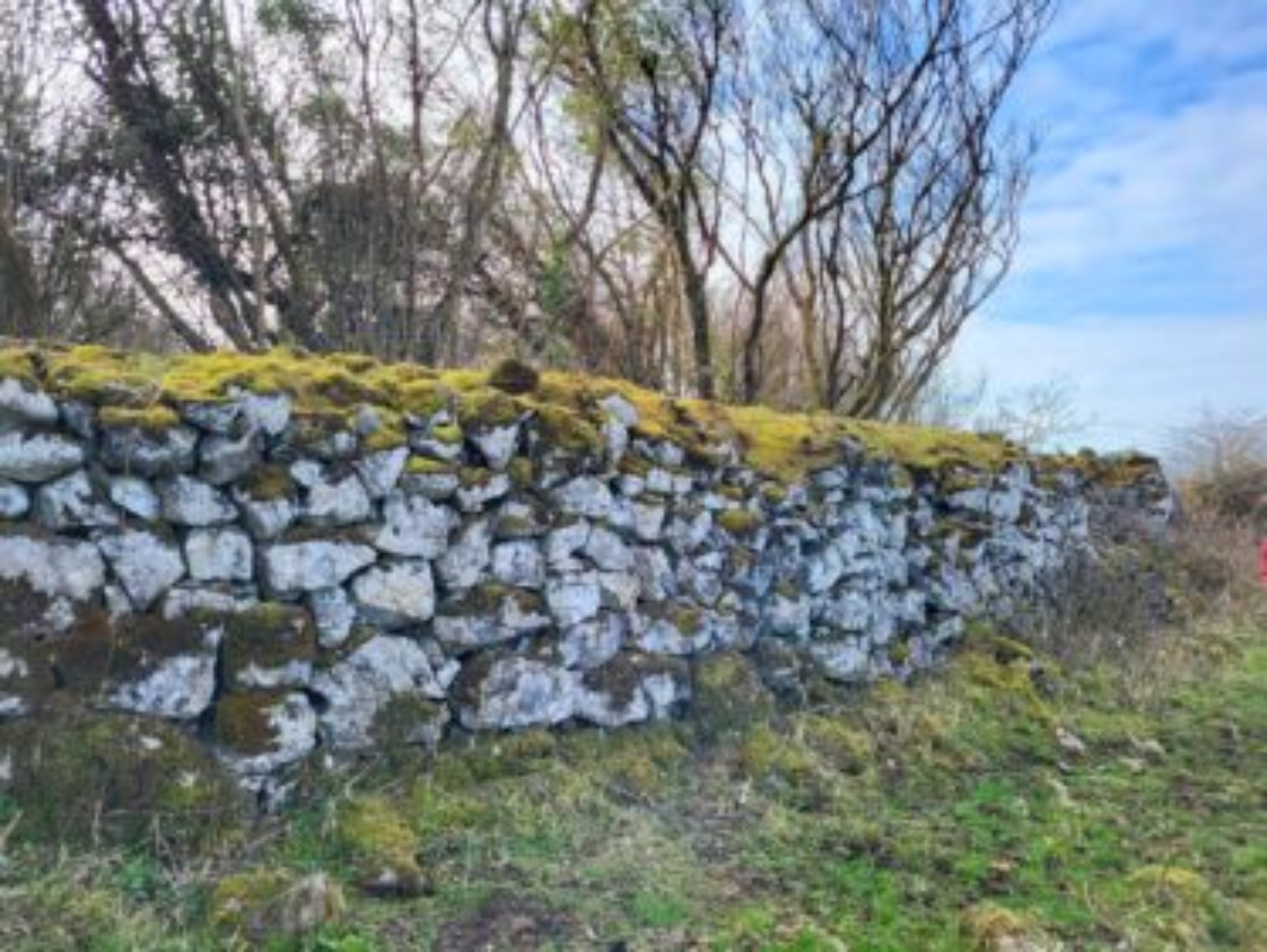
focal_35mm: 26
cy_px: 476
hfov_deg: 67.3
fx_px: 952
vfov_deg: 53.1
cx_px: 634
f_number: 1.8
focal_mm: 5.4
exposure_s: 1/730
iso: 40
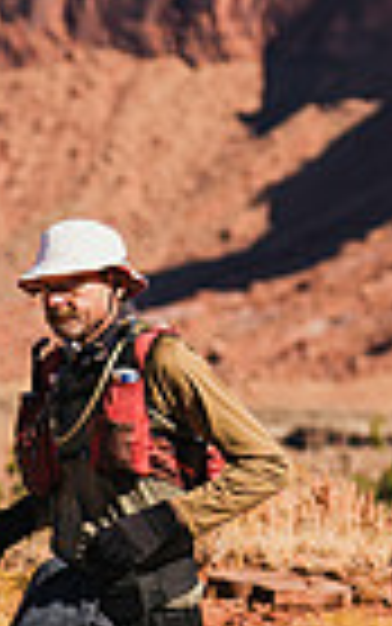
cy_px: 293
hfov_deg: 3.8
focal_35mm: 342
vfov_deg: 6.1
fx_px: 5840
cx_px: 277
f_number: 2.8
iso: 160
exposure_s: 1/1250
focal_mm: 74
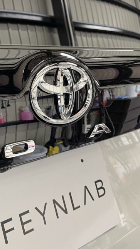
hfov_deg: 25.7
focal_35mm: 45
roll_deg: +1.2
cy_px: 131
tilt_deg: -12.7
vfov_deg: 45.4
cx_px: 13
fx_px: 297
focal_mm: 5.1
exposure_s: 1/60
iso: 160
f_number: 1.6
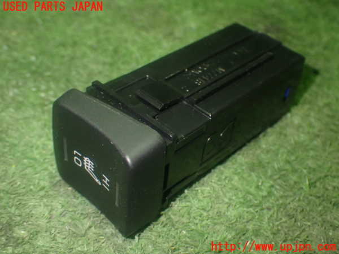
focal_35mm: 50
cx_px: 170
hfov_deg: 38.2
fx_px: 490
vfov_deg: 29.1
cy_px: 127
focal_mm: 9.01
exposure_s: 1/30
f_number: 3.2
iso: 800
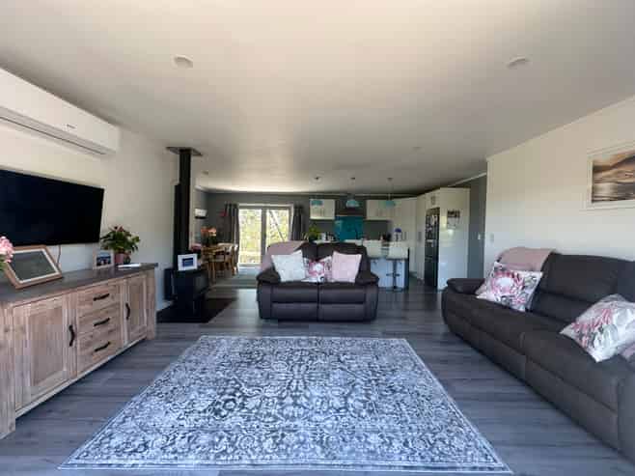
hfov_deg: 102.1
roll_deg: -0.8
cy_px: 238
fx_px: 257
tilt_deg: -0.7
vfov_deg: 85.6
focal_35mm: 14
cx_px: 318
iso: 125
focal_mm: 2.22
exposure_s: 1/99
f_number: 2.2
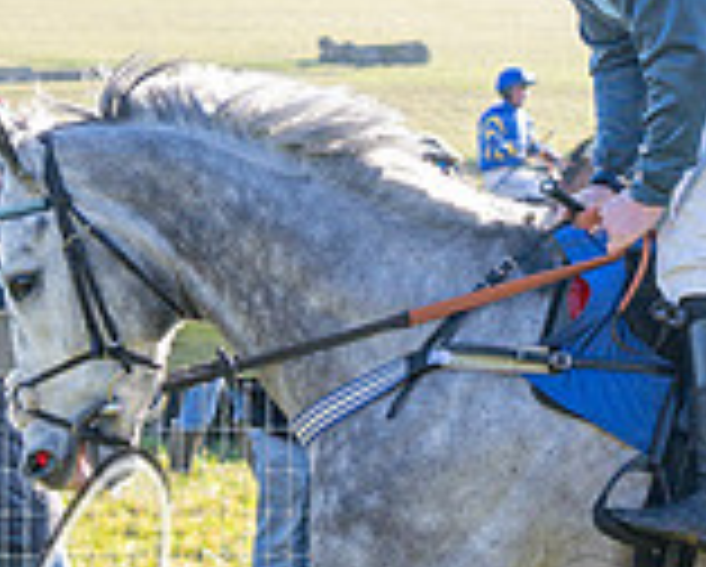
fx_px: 5816
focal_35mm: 278
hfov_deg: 6.9
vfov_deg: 5.6
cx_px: 886
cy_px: 486
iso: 640
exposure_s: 1/1000
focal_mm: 46
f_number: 4
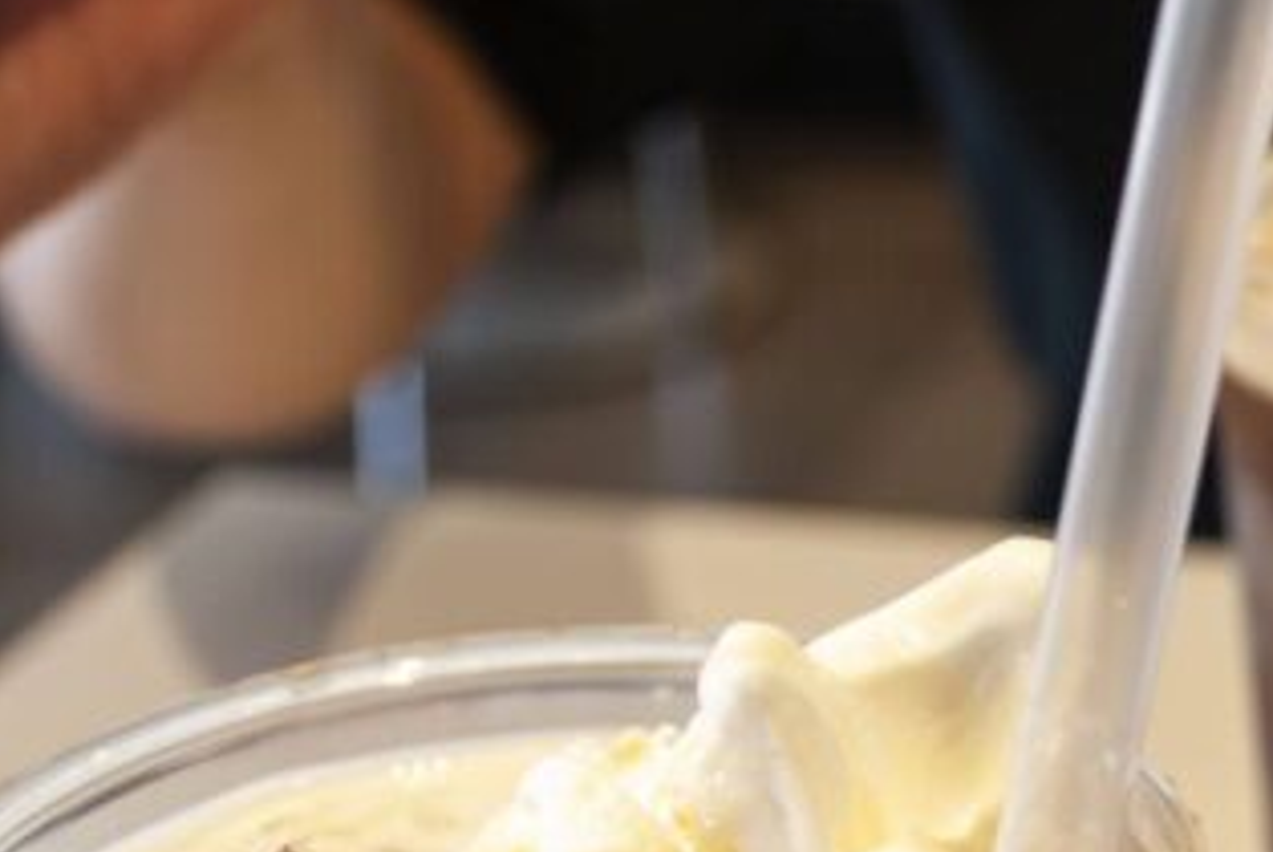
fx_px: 4495
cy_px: 765
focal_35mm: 127
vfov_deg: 10.8
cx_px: 1224
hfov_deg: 15.9
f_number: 4.5
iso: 280
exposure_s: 1/30
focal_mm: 26
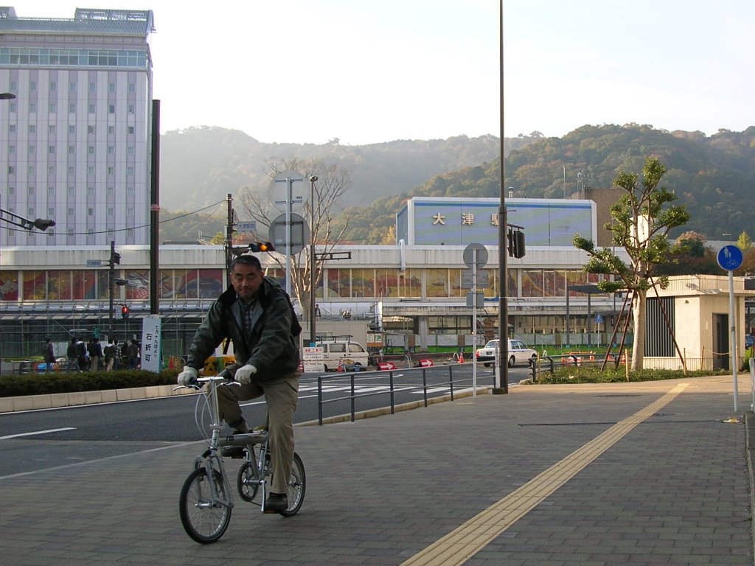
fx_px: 763
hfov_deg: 52.6
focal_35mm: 35
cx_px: 378
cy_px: 283
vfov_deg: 40.7
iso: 50
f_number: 2.8
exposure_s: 1/390
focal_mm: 5.8
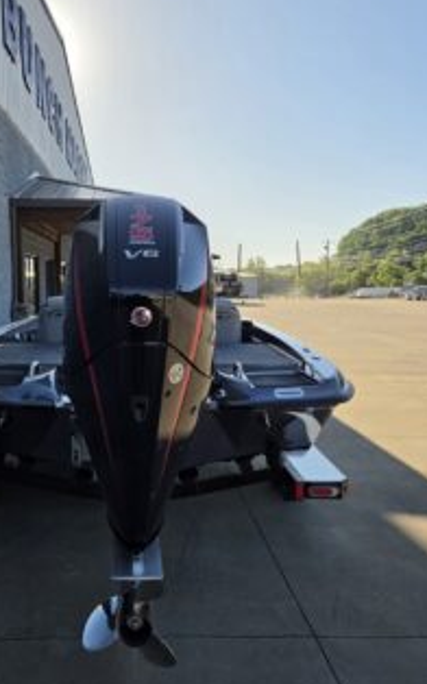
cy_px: 337
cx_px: 152
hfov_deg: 42.7
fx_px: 540
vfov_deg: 64.7
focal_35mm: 29
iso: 80
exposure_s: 1/6261
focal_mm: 5.4
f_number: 1.8
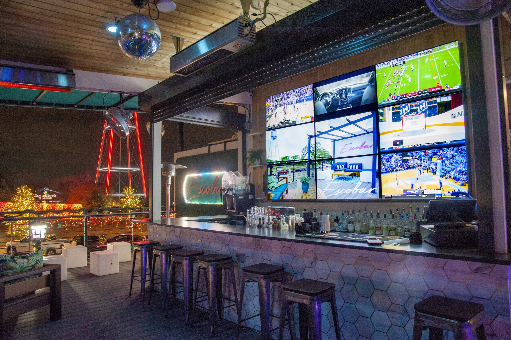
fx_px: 340
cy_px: 170
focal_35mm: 24
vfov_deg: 53.1
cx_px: 256
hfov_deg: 73.8
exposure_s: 1/13
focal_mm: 24
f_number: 7.1
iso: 1600
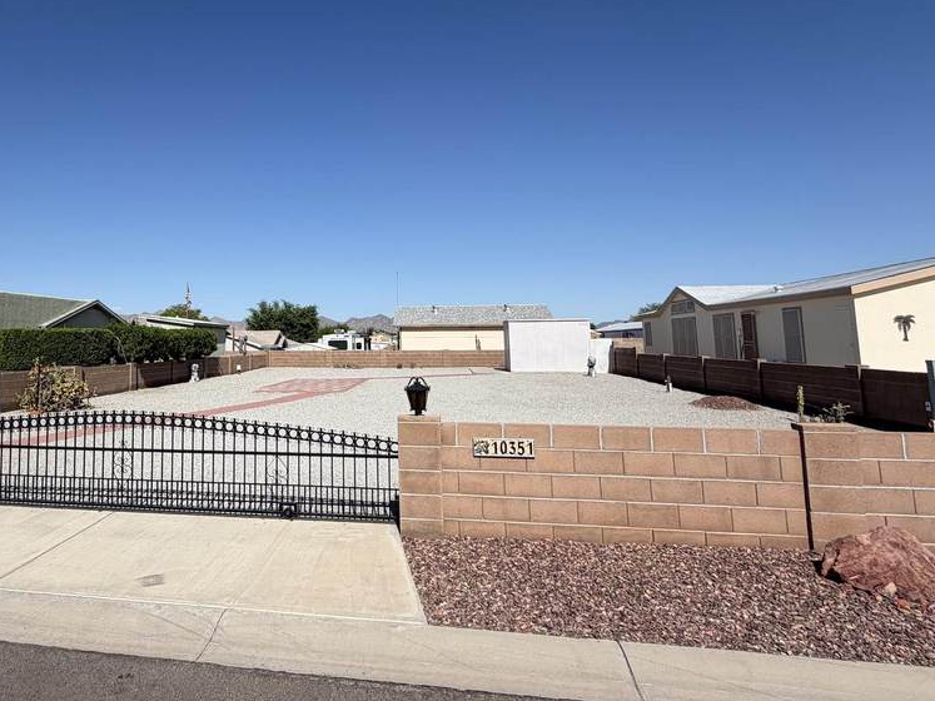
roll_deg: +1.1
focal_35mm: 24
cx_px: 314
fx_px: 648
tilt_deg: +7.0
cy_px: 262
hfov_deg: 69.6
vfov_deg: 56.1
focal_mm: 2.22
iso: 20
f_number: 2.2
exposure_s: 1/1497
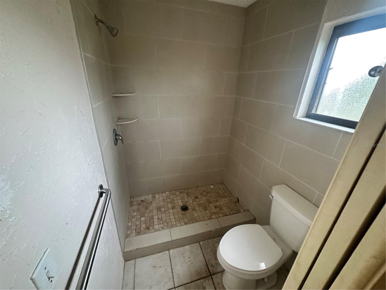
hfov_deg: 102.1
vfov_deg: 85.7
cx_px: 193
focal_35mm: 14
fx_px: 156
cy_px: 145
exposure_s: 1/75
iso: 320
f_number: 2.2
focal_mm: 2.22
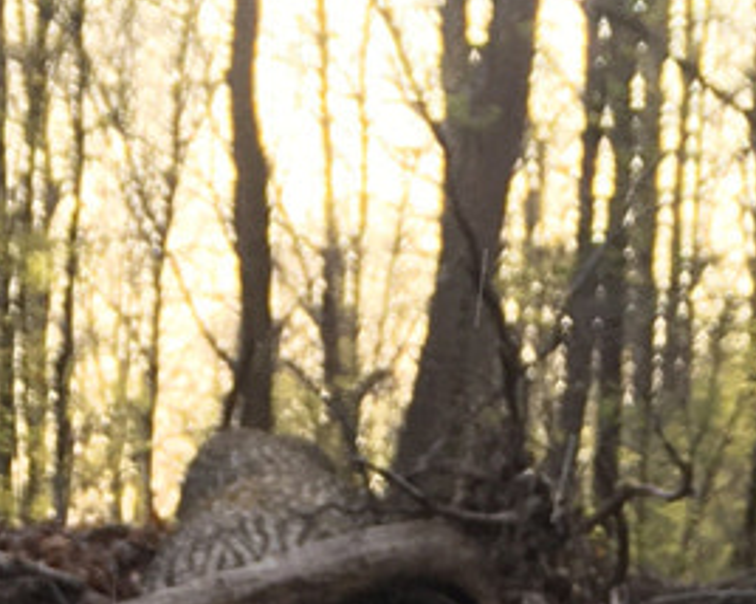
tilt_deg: -12.1
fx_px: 3779
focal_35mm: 169
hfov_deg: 11.4
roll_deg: -2.4
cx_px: 550
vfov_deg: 8.0
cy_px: 1739
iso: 25
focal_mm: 4.15
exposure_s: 1/154
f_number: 2.2
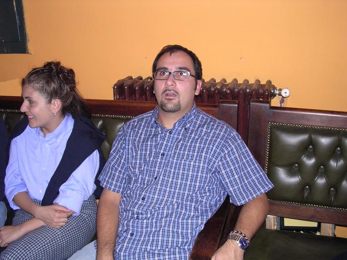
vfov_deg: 37.7
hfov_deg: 49.0
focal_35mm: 38
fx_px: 381
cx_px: 174
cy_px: 130
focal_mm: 5.8
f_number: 2.8
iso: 185
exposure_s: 1/60.1
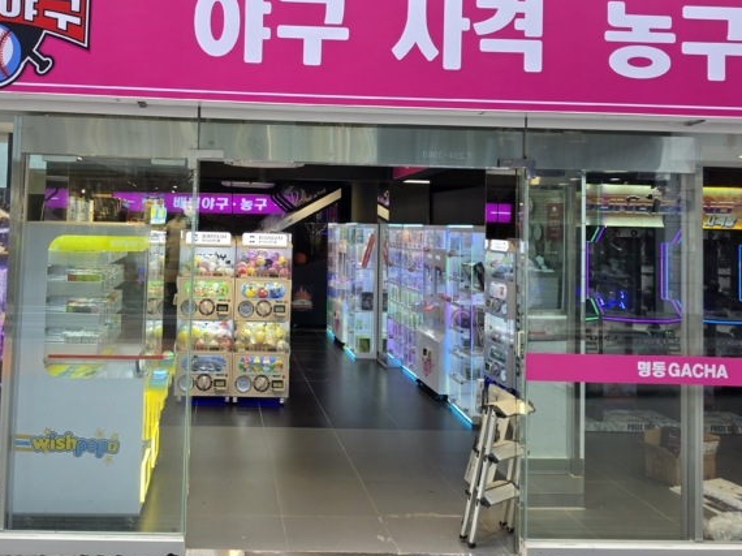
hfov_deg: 57.6
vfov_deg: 45.0
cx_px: 273
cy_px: 208
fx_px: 664
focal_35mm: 31
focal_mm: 6.5
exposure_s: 1/120
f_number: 1.4
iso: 16
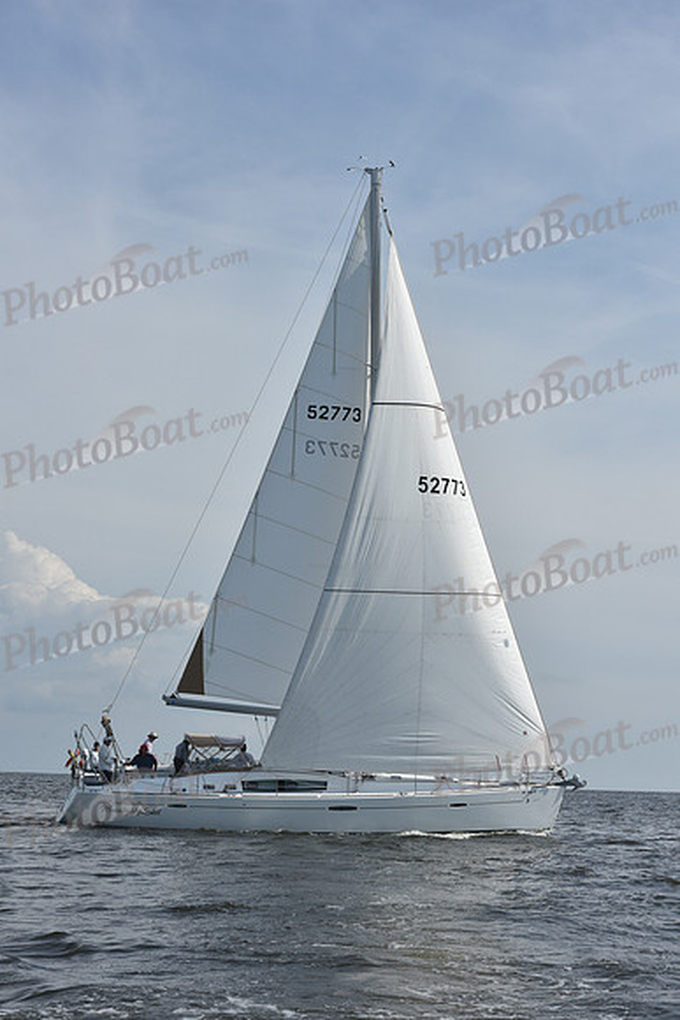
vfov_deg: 28.8
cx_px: 340
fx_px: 1982
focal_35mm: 70
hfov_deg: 19.5
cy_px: 510
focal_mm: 70
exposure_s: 1/1250
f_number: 10
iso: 320
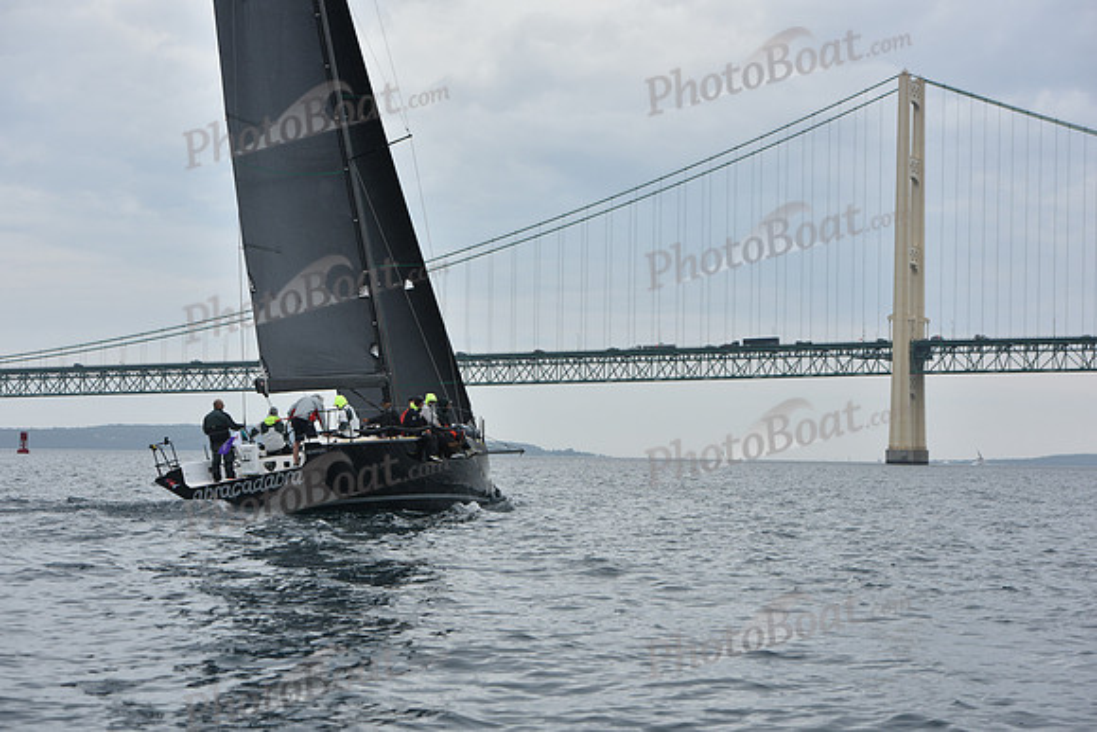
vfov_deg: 15.9
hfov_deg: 23.6
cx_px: 548
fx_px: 2621
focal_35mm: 86
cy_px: 366
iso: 250
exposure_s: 1/800
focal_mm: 86
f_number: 7.1
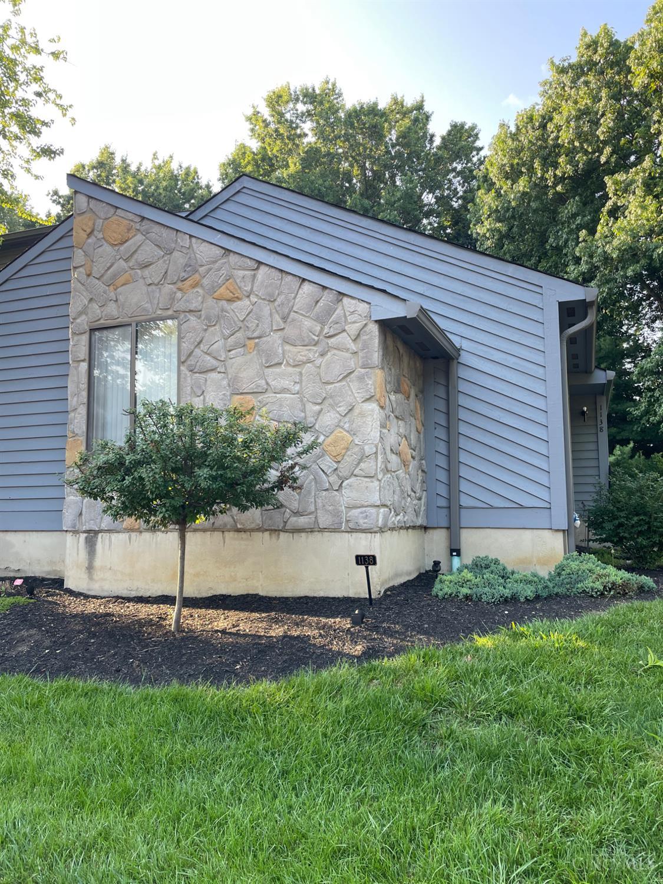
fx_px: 664
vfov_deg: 67.3
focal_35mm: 26
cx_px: 332
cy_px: 442
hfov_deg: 53.1
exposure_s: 1/181
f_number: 1.6
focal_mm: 4.2
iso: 32
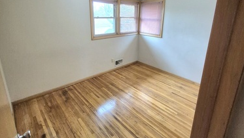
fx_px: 123
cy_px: 51
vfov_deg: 57.6
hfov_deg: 89.6
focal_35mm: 19
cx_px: 122
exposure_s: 1/60.2
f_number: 2.2
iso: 500
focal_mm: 1.74
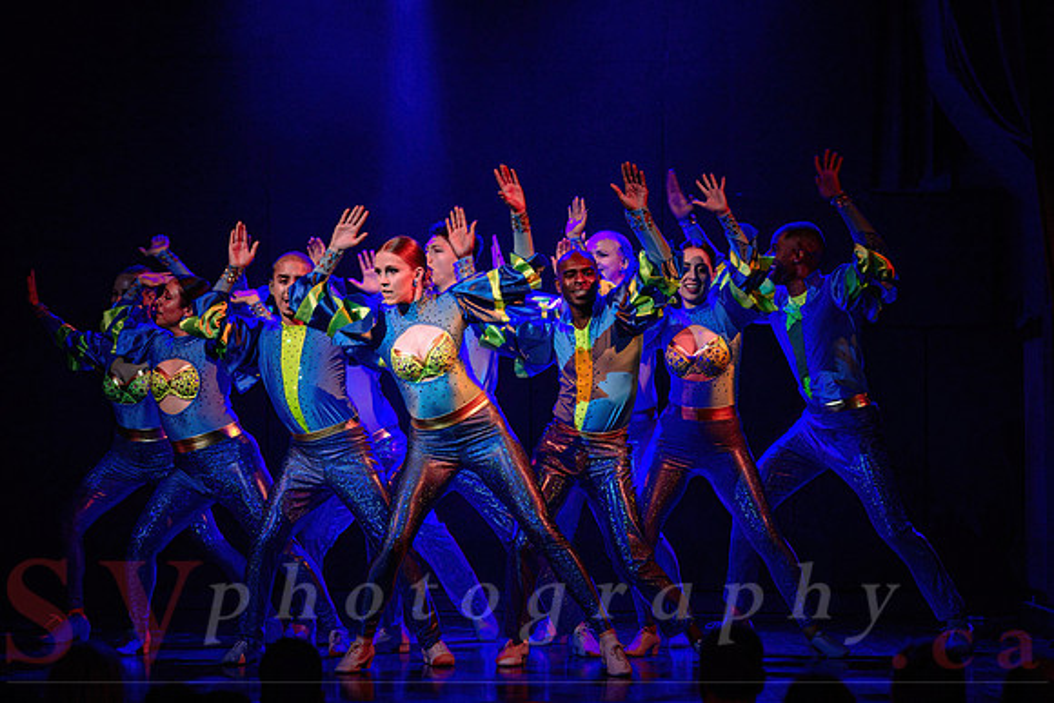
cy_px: 275
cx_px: 575
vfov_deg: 10.1
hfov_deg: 15.1
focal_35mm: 136
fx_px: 3971
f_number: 2.8
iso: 1600
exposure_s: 1/250
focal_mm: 110
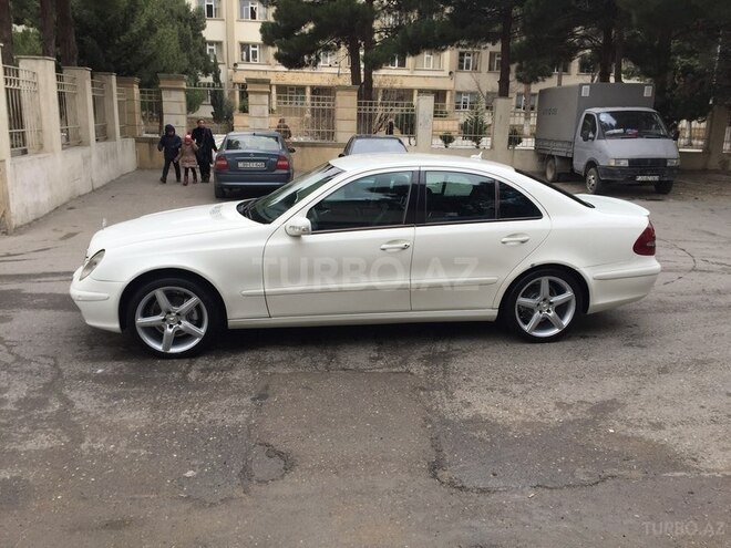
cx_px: 366
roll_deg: -2.1
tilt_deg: -15.0
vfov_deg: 48.2
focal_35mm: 29
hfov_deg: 61.7
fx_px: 612
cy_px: 274
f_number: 2.2
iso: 32
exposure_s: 1/421
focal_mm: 4.15
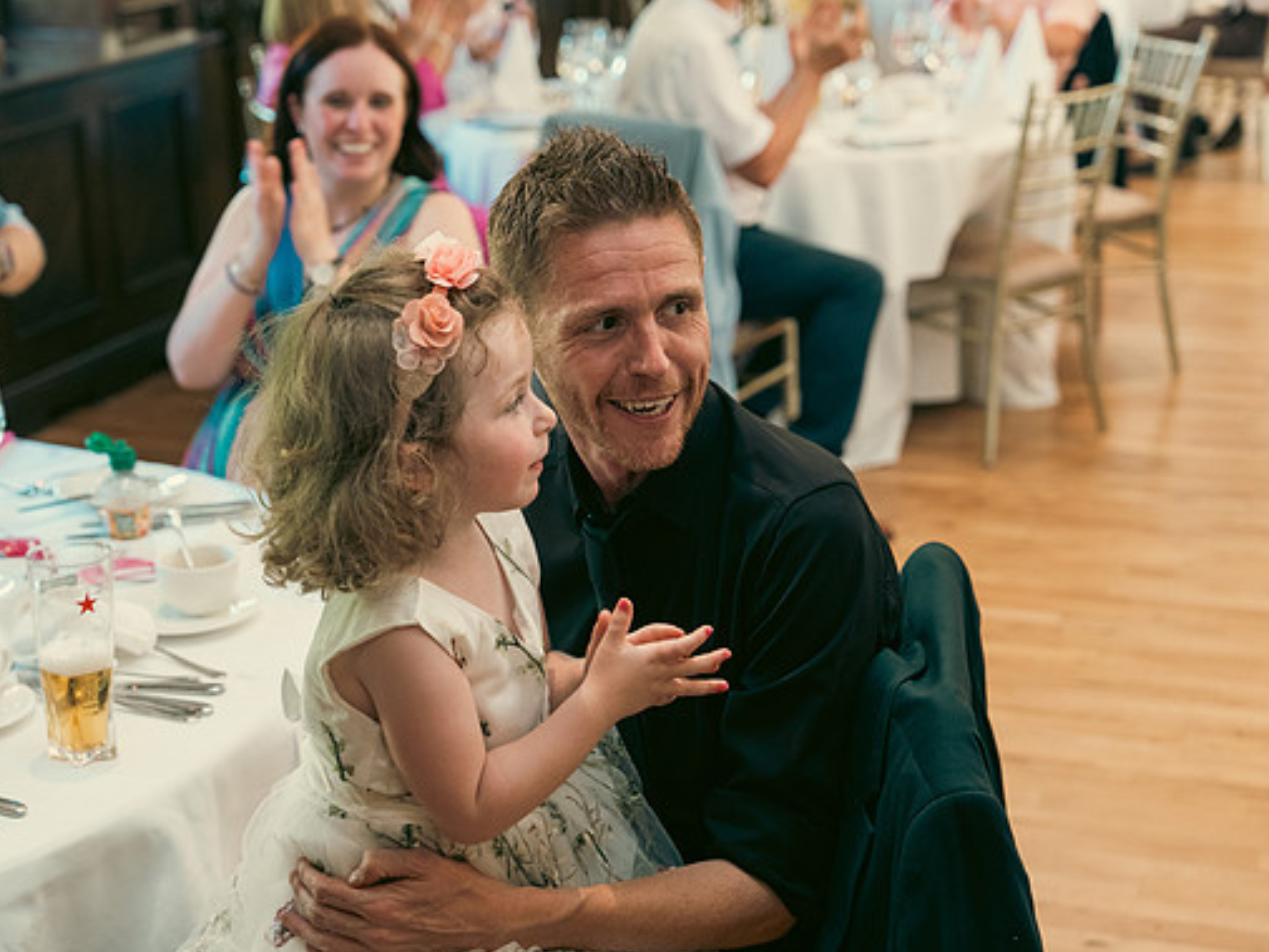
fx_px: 2310
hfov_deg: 30.7
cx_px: 555
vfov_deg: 23.3
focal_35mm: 63
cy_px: 481
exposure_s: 1/160
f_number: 3.5
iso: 2500
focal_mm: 57
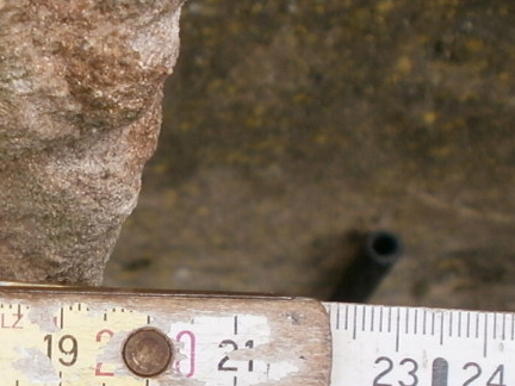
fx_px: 1190
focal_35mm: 80
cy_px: 293
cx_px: -120
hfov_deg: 22.3
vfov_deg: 18.3
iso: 100
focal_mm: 4.8
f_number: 2.9
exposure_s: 1/400
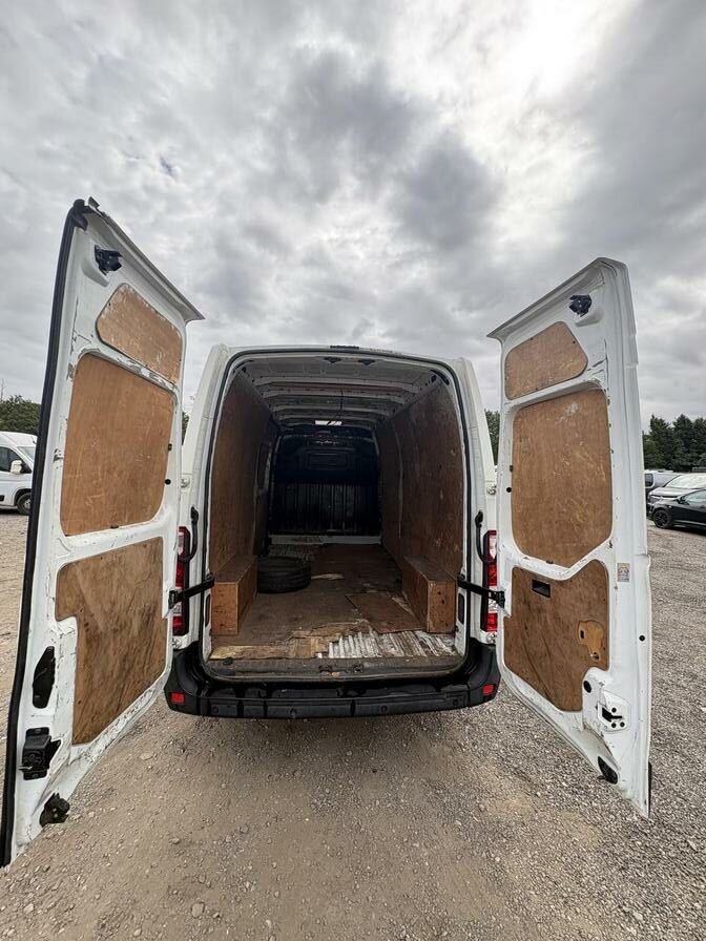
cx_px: 353
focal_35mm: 14
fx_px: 381
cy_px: 470
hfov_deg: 85.7
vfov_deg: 102.1
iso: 40
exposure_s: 1/533
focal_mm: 2.22
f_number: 2.2
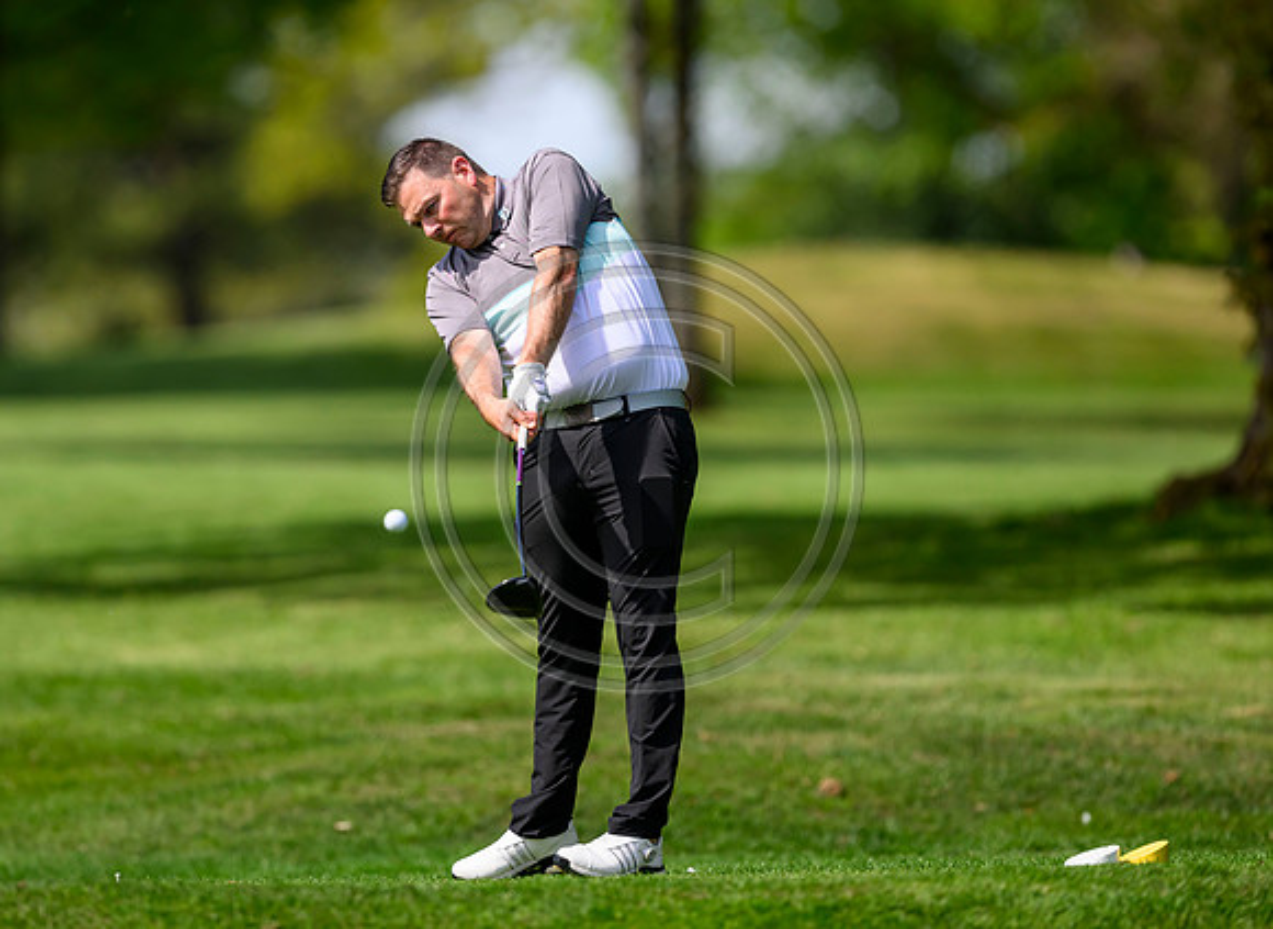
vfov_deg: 3.0
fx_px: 17801
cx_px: 473
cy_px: 437
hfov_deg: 4.1
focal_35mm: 489
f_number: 3.5
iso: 500
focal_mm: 400
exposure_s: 1/4000
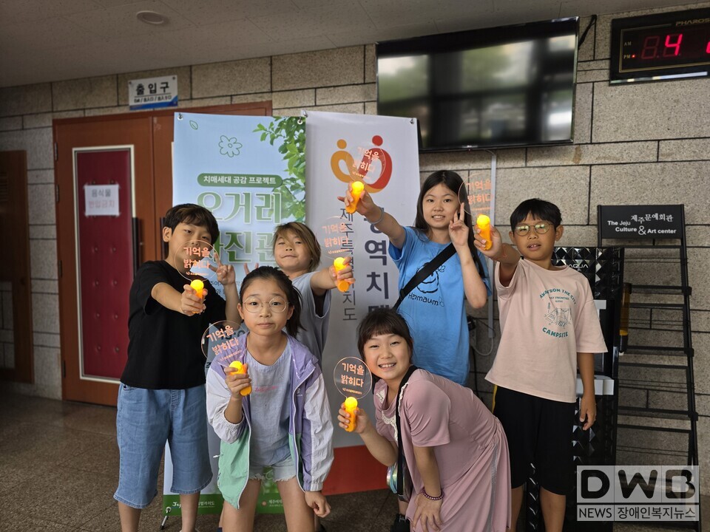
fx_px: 472
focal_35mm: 23
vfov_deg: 58.9
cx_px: 355
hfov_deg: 73.9
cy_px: 266
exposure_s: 1/120
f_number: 1.7
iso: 160
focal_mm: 6.3
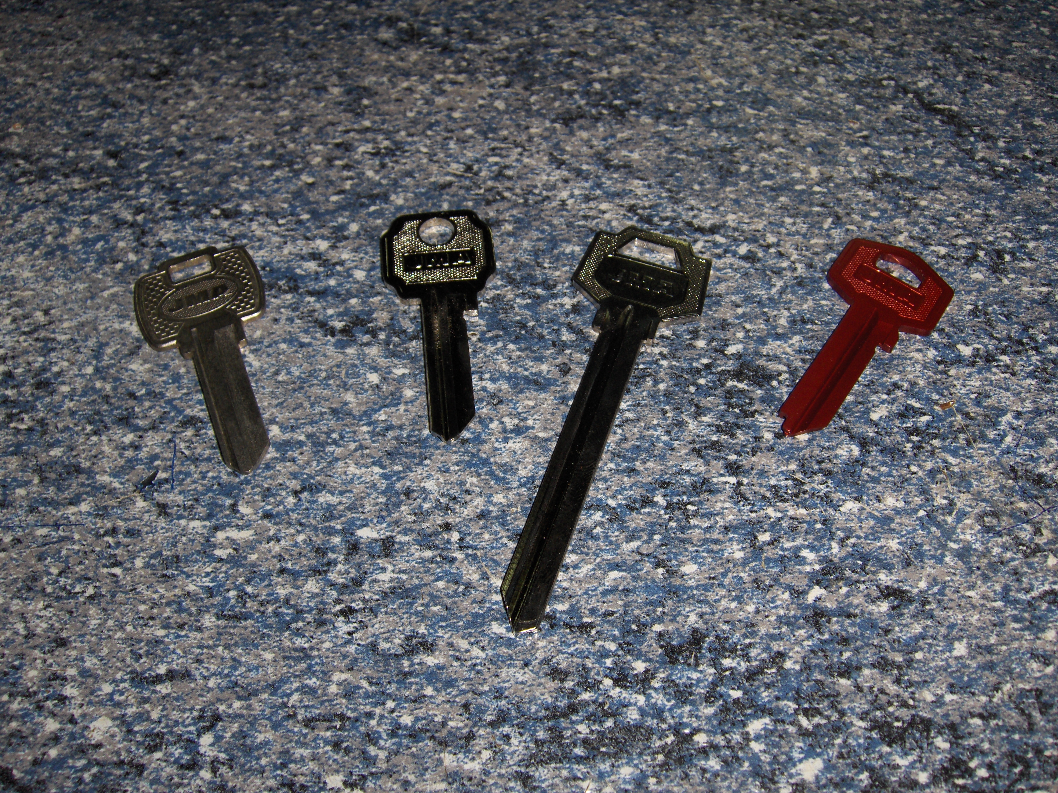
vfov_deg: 40.7
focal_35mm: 35
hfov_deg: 52.6
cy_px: 396
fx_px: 1070
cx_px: 529
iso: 100
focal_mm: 7.5
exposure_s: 1/60
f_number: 5.5
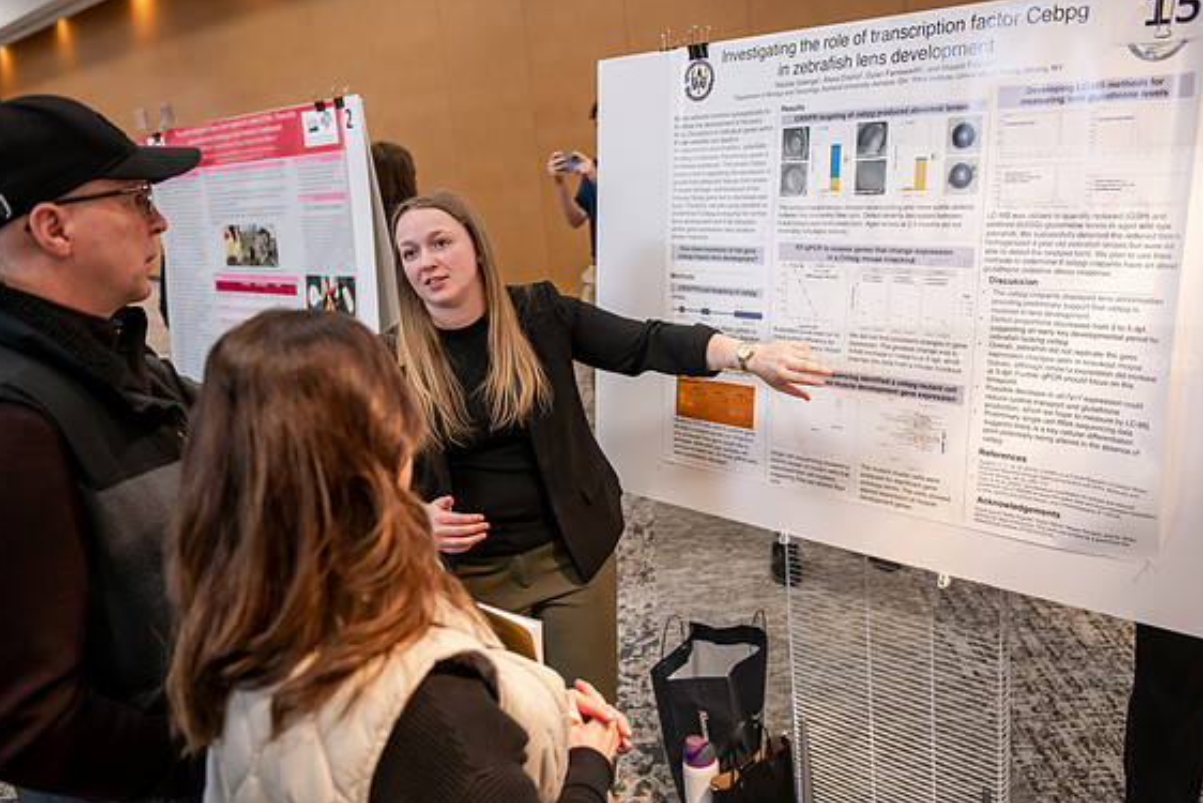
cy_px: 406
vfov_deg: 41.1
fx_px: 1070
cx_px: 610
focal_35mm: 32
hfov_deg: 58.7
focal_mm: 31
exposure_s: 1/160
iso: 2000
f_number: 3.2
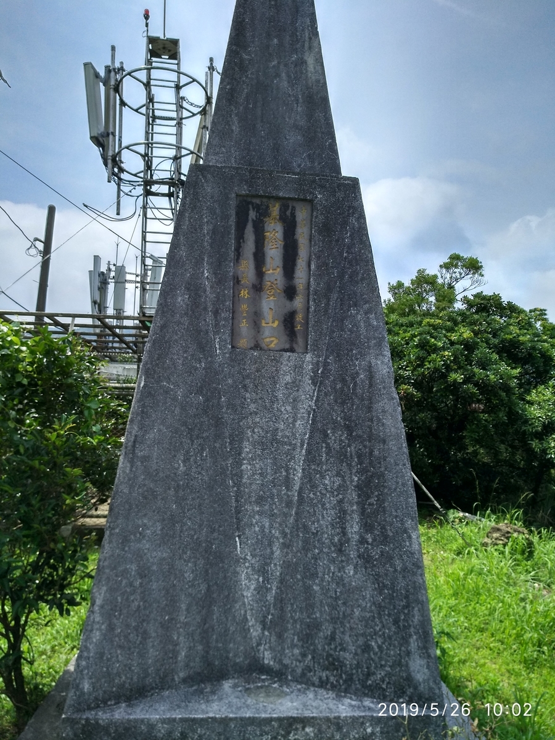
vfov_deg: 76.4
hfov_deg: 61.1
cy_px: 370
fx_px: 470
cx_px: 278
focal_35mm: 22
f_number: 2.2
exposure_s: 1/1290
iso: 125
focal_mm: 3.81
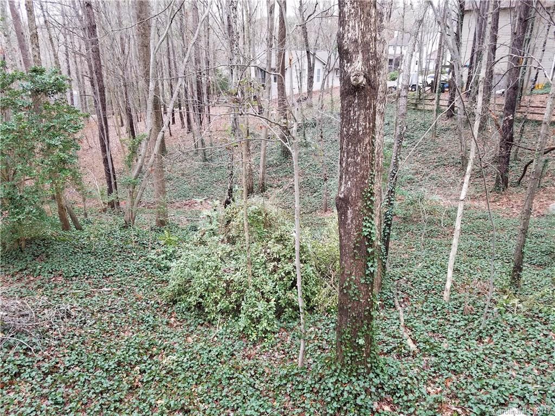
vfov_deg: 53.1
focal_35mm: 26
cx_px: 278
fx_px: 417
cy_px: 208
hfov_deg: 67.3
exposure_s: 1/100
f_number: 1.7
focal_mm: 4.2
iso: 80
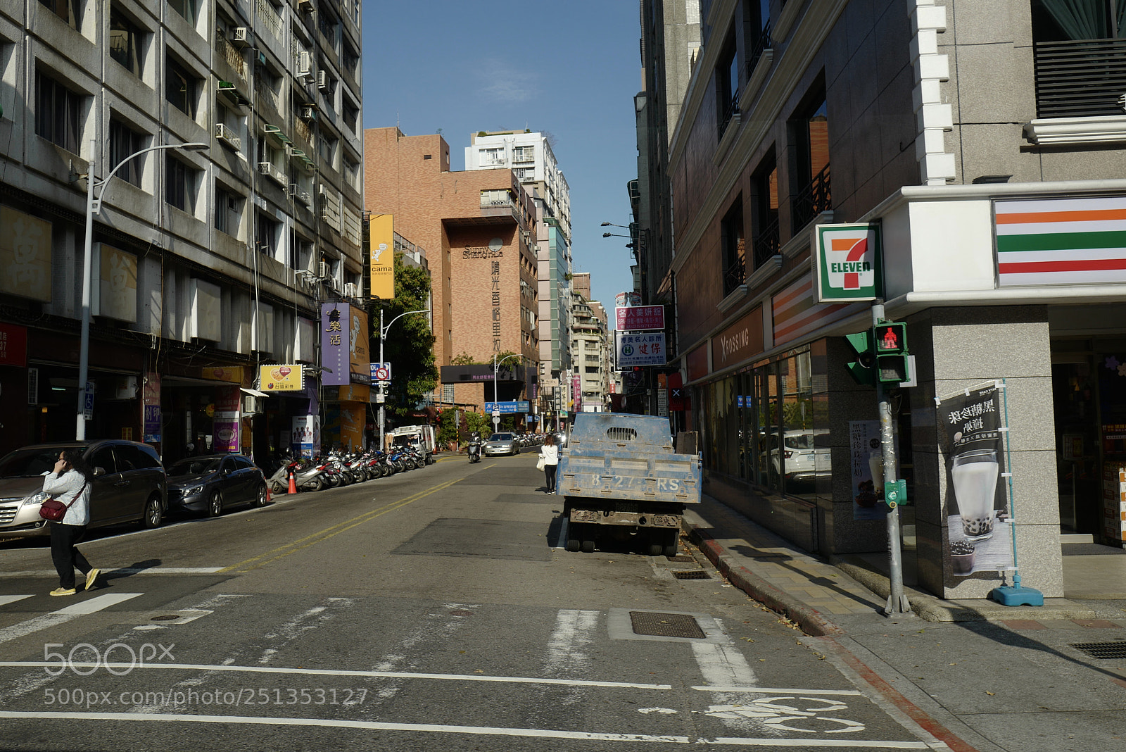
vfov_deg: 46.4
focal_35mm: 28
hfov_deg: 65.5
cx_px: 563
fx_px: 876
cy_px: 376
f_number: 5
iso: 100
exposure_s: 1/800
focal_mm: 28
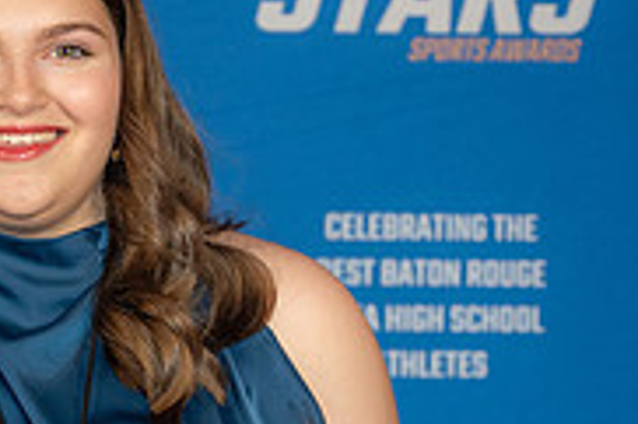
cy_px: 415
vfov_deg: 6.8
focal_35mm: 201
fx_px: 3559
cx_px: 137
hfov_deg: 10.2
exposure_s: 1/200
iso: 400
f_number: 3.2
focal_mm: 63
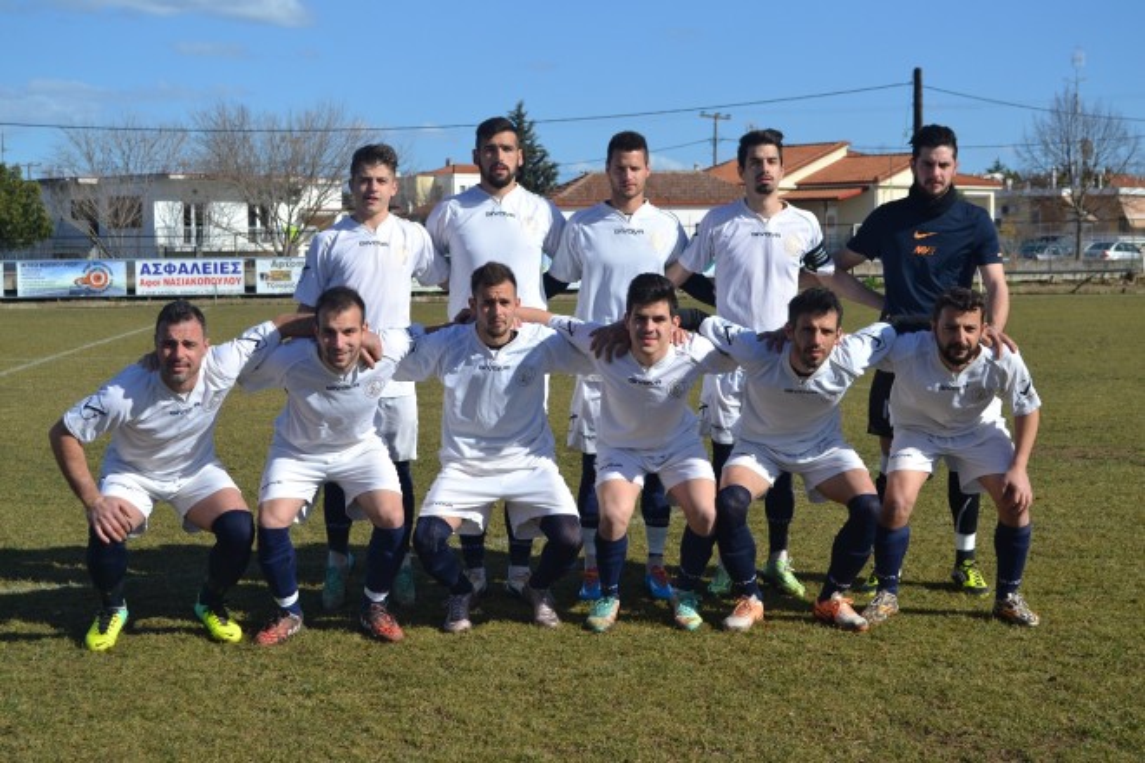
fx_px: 1908
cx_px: 572
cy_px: 382
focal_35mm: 60
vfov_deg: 22.6
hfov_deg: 33.4
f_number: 7.1
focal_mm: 40
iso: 400
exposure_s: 1/2000
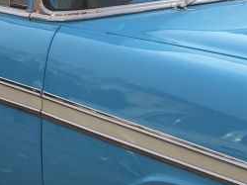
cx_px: 251
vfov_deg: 12.4
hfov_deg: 16.2
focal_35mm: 119
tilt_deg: -14.5
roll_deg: +1.7
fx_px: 848
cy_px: 109
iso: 32
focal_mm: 4.15
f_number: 2.2
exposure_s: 1/1883
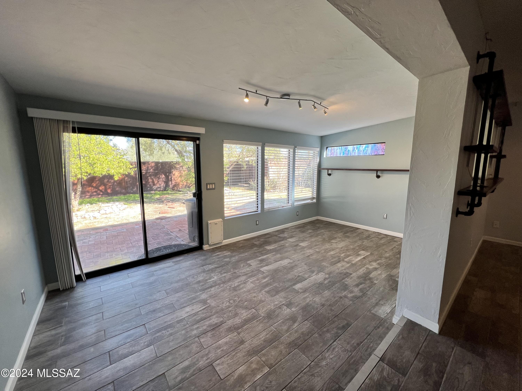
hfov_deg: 106.2
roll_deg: +0.0
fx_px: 196
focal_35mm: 13
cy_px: 196
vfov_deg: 89.9
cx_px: 261
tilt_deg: -8.2
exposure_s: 1/120
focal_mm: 1.57
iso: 50
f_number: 1.8
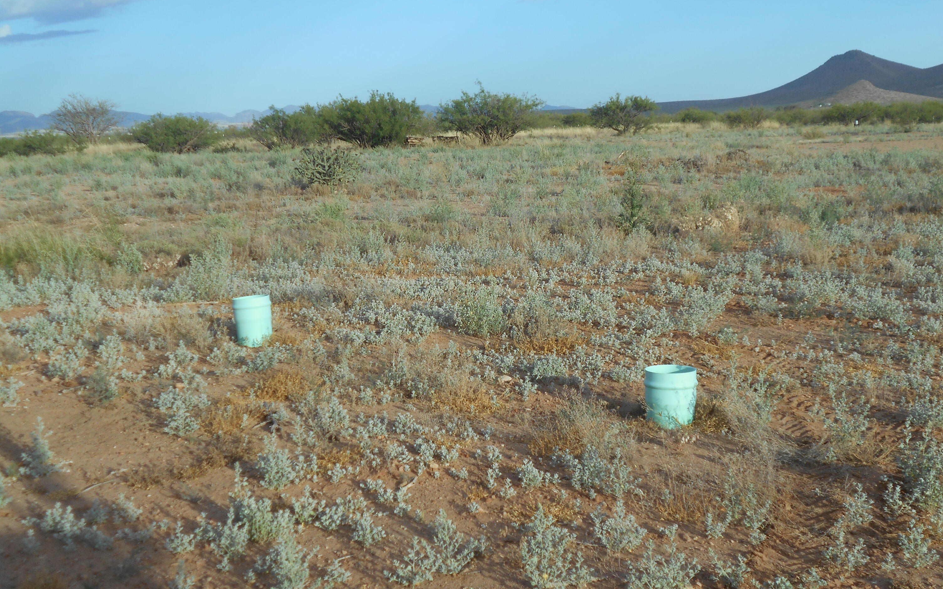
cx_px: 471
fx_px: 1336
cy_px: 289
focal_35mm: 52
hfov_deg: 38.9
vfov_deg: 24.9
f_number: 4.5
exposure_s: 1/500
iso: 80
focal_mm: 8.8
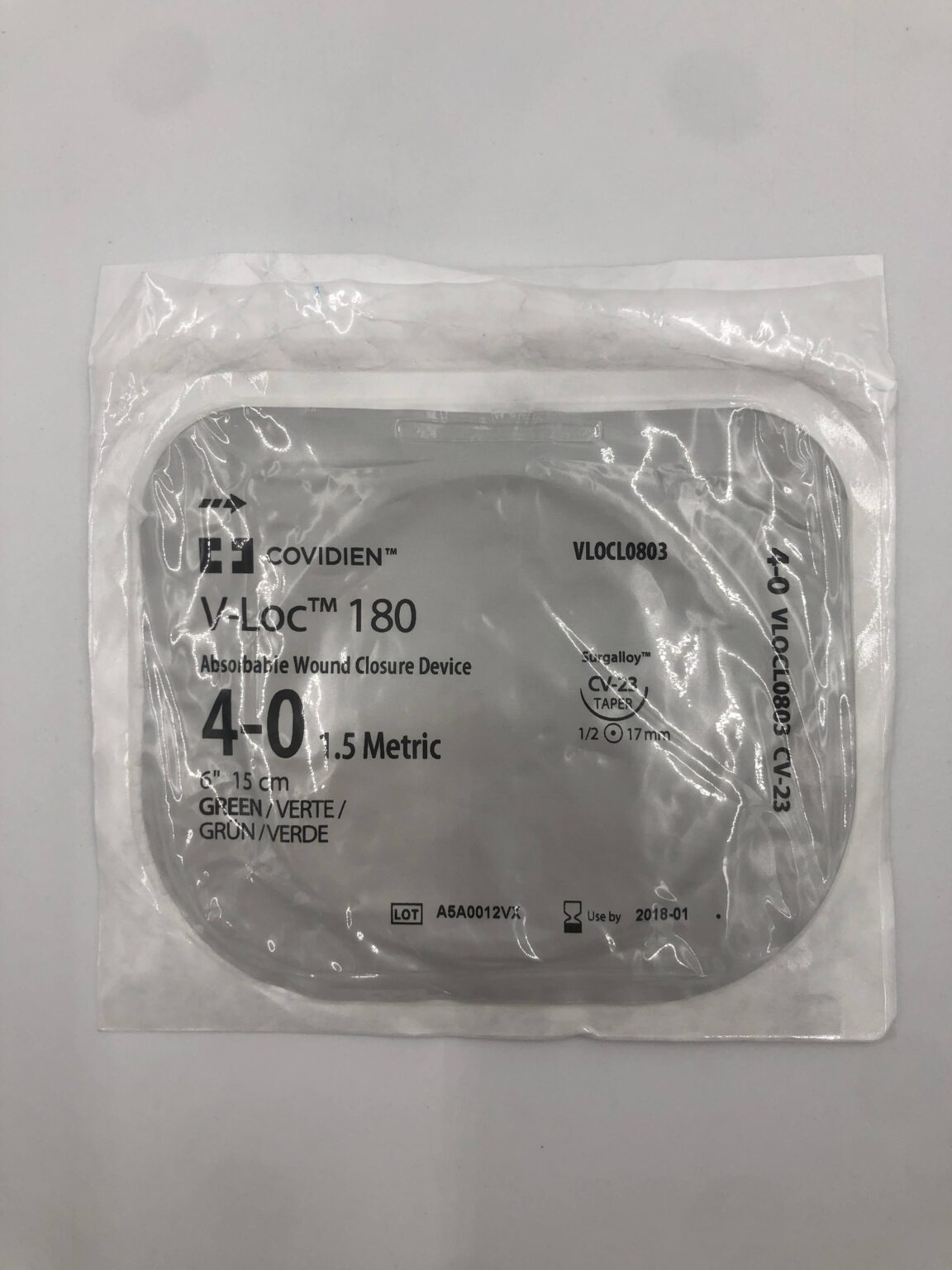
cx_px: 476
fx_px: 1027
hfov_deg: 49.7
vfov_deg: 63.4
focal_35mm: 28
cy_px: 635
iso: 20
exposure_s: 1/225
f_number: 1.8
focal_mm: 3.99
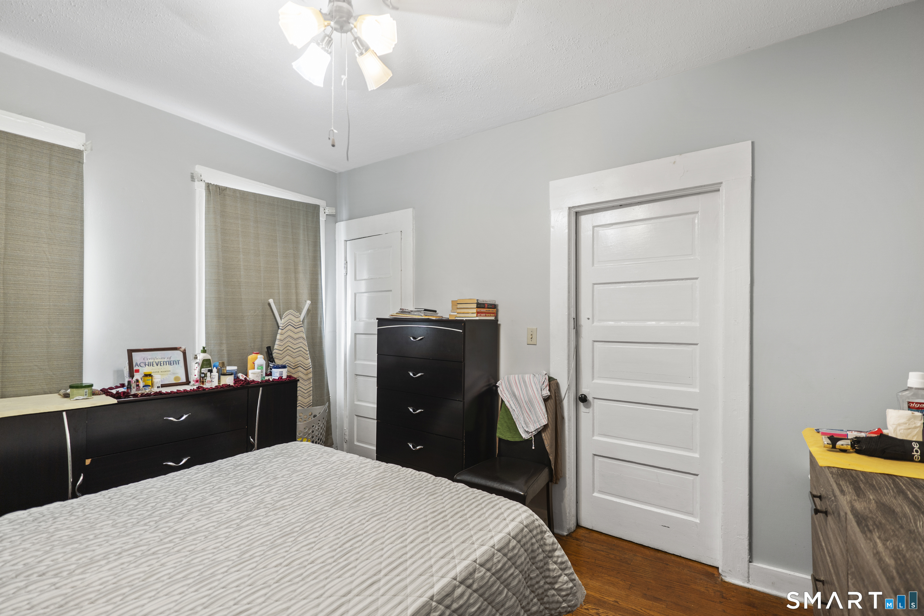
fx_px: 423
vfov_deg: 72.1
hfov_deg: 95.0
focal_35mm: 16
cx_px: 462
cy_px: 308
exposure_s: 1/13
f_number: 1.8
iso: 125
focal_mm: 11
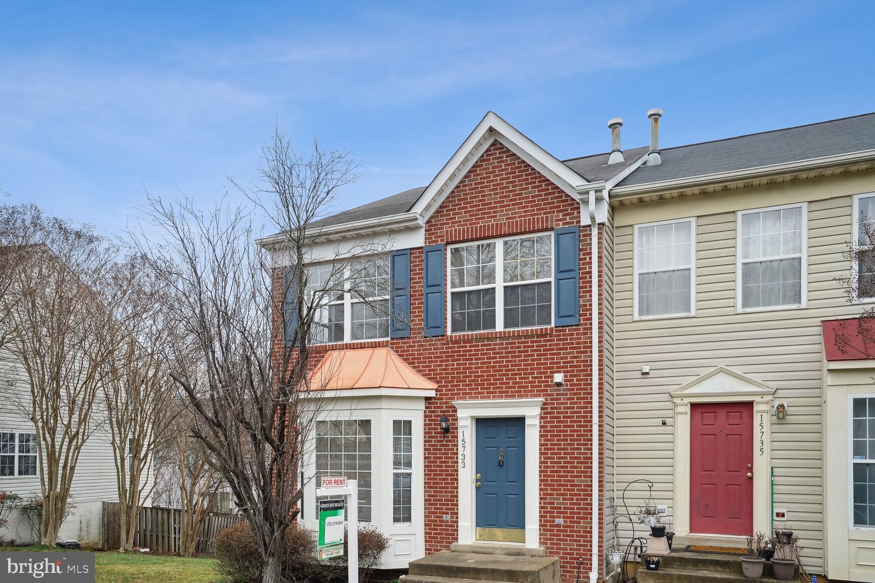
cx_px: 438
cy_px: 292
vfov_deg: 47.9
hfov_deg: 67.4
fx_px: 656
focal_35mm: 27
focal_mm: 27
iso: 640
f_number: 9
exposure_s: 1/60
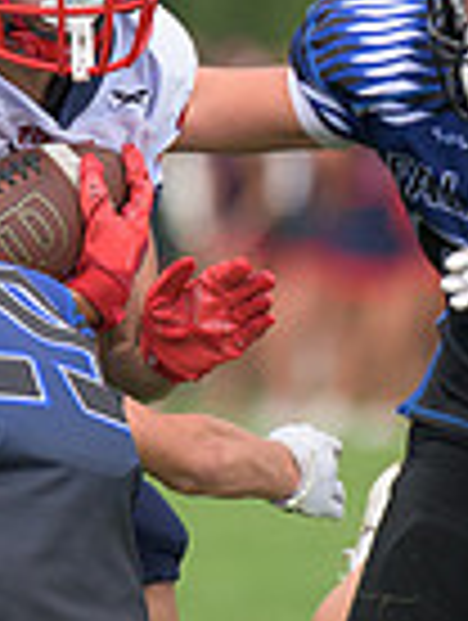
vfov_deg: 1.6
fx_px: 21601
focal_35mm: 1202
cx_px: -37
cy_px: 29
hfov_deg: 1.2
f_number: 2.8
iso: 320
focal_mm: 190
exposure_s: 1/3200
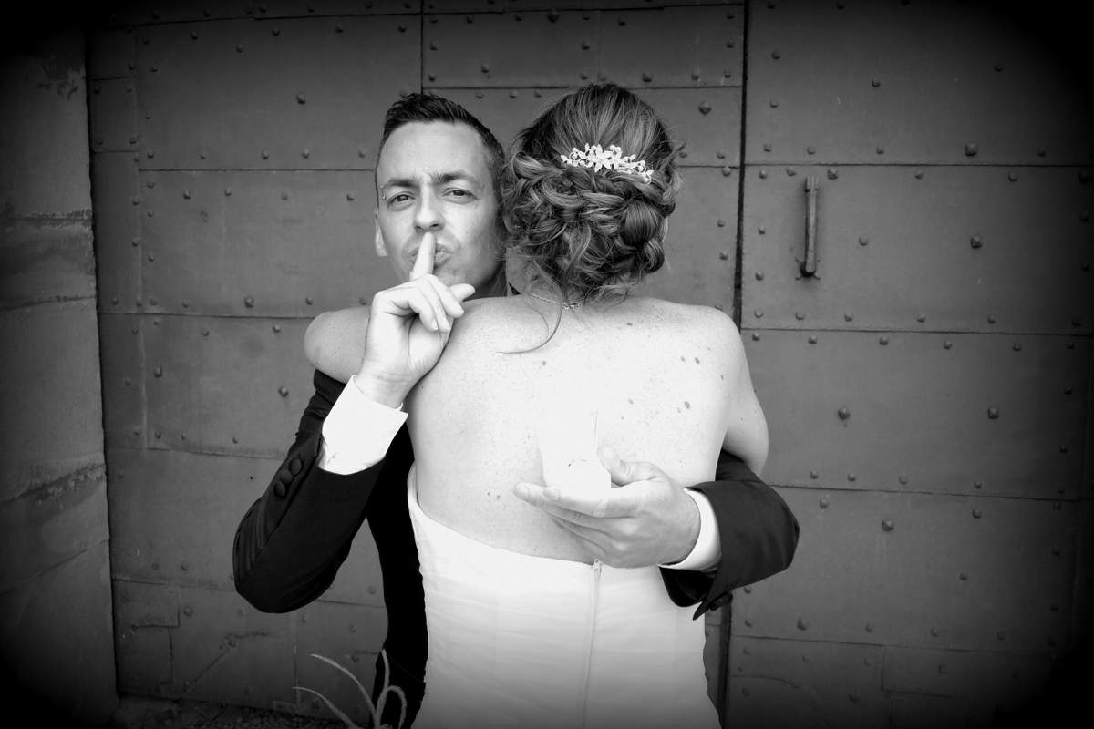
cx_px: 547
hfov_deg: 57.2
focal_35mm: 33
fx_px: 1003
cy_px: 364
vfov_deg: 40.0
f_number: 3
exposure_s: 1/500
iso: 125
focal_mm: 12.12
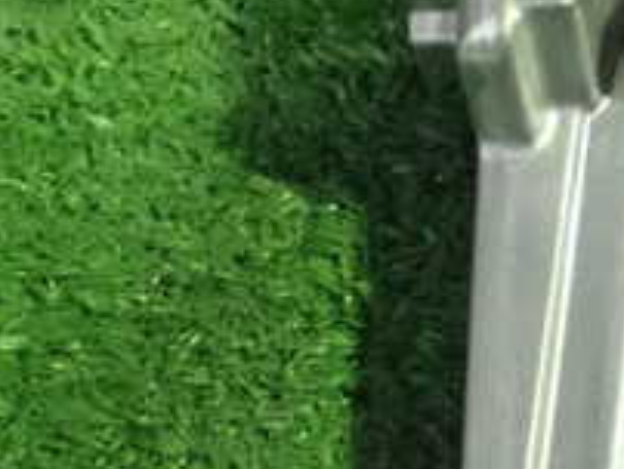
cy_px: 275
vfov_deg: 8.1
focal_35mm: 184
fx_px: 3321
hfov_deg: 10.4
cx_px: 899
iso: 1600
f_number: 3.6
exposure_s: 1/40
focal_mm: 11.09
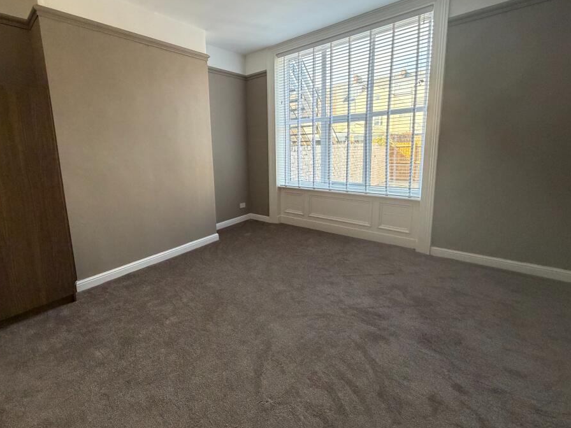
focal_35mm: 16
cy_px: 186
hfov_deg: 93.9
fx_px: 264
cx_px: 246
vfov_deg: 77.7
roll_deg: +2.0
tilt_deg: -8.2
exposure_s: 1/121
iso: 320
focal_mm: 2.22
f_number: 2.2
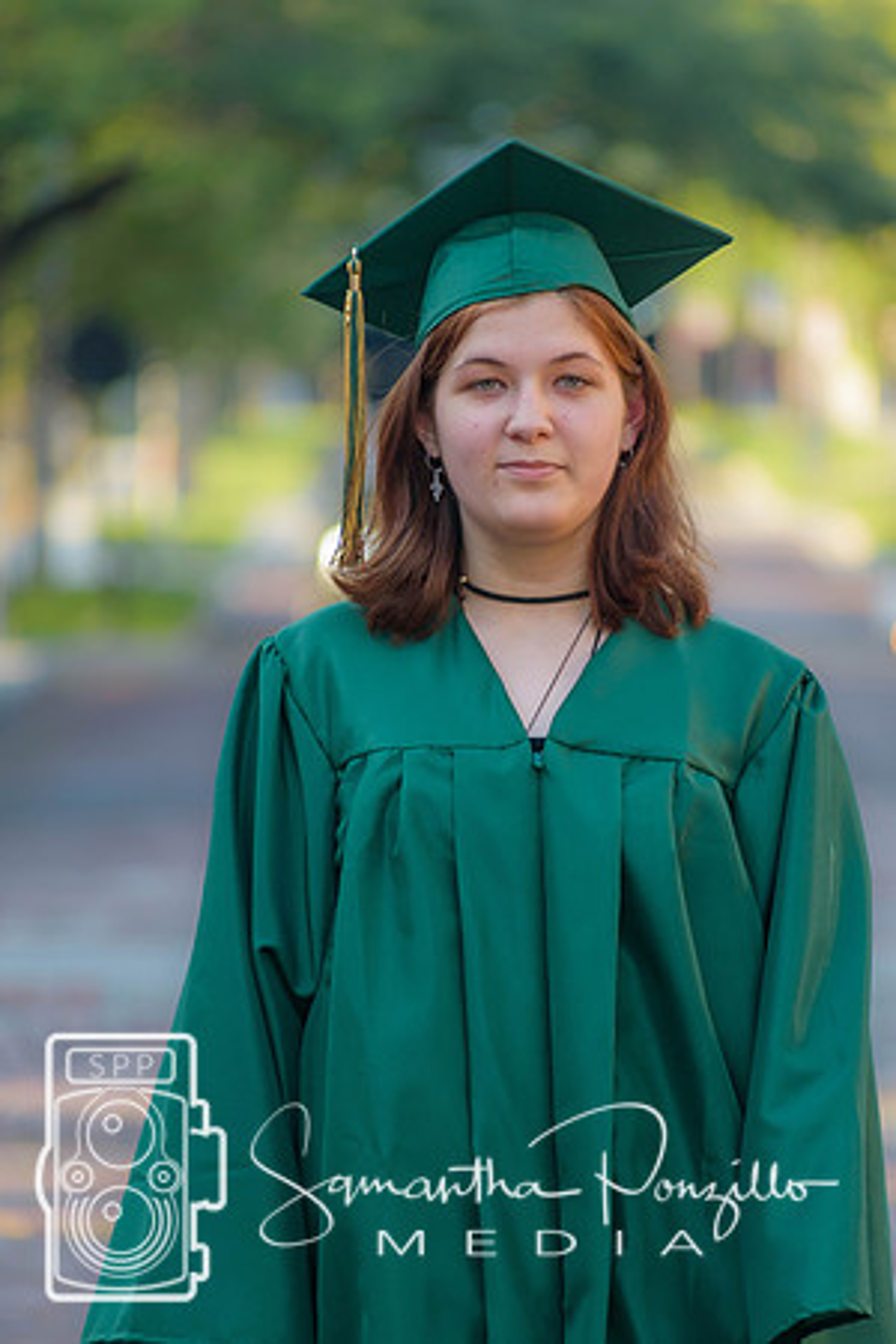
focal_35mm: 360
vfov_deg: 5.7
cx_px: 448
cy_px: 672
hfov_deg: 3.8
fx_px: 13439
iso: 200
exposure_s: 1/125
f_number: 6
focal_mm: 240
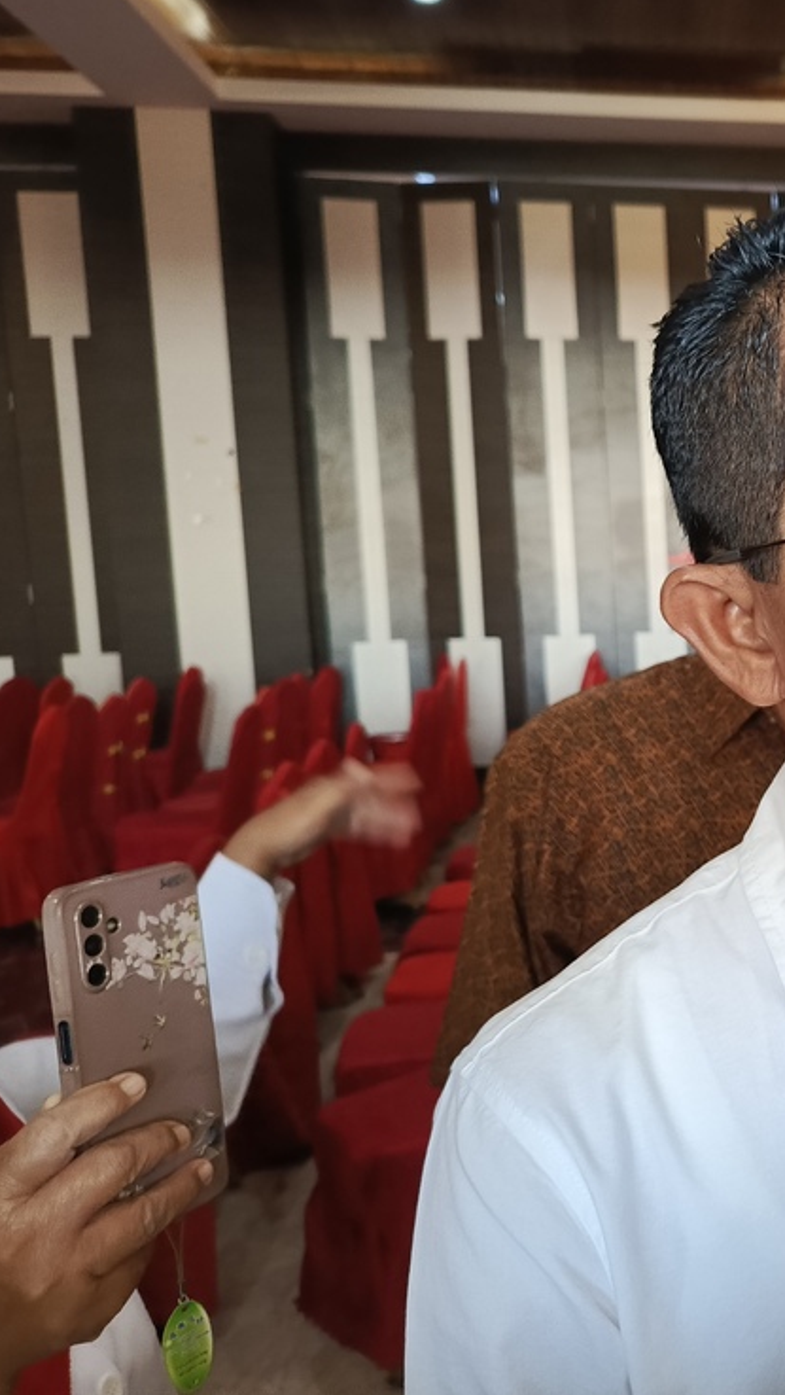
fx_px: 1257
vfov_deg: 58.0
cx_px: 902
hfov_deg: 30.3
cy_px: 687
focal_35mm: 34
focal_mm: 5.25
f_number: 1.75
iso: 1929
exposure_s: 1/60
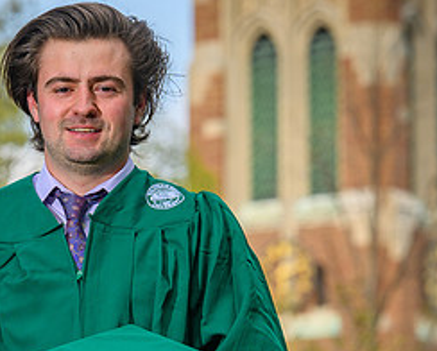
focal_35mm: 384
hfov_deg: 5.0
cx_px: -37
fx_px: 4974
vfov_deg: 4.0
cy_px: 224
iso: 100
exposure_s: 1/200
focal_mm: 145
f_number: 6.3
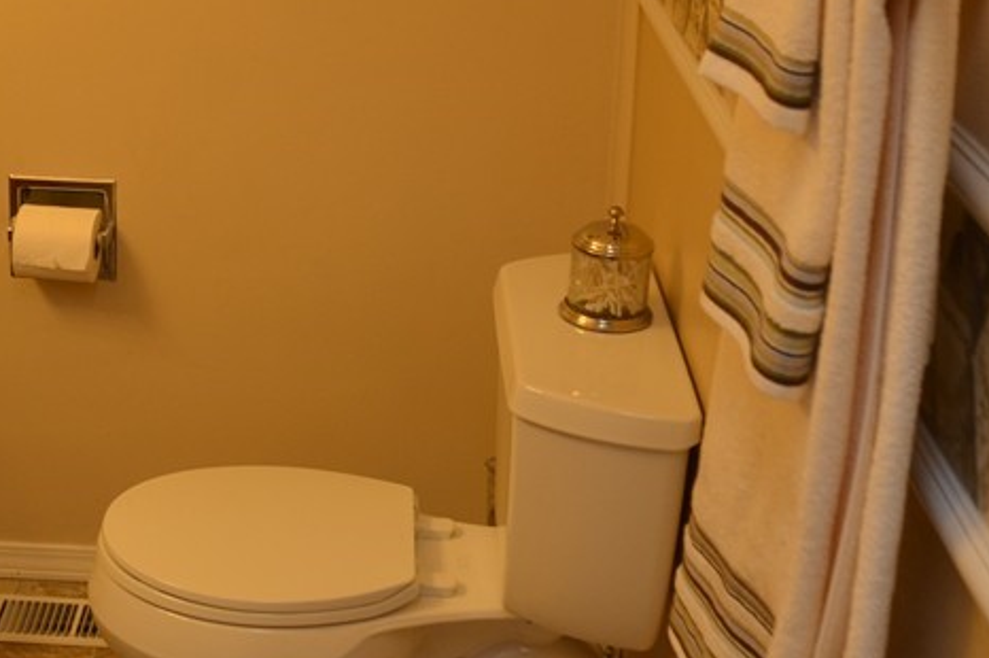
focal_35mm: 70
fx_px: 1922
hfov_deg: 28.5
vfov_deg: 19.1
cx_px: 264
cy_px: 67
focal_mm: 20
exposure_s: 1/125
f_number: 5.6
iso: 320
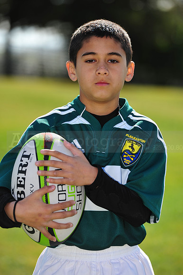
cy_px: 138
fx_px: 1527
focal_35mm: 200
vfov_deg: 10.3
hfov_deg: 6.9
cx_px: 92
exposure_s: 1/800
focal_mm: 200
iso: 200
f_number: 4.5
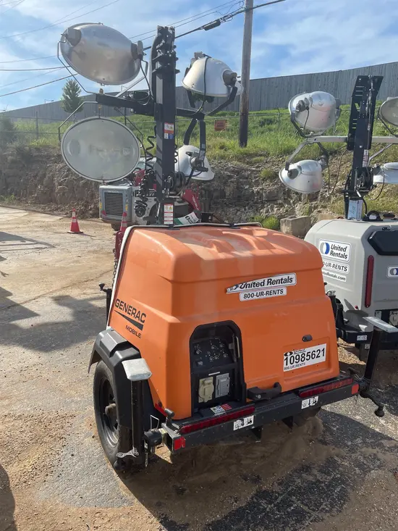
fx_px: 398
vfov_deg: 67.3
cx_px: 199
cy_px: 266
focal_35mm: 26
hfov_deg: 53.1
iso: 32
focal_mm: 4.2
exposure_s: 1/2681
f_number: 1.6
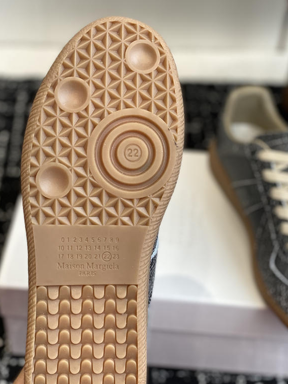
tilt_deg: -43.9
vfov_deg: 32.7
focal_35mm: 59
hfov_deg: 24.8
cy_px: 186
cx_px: 154
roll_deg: -5.3
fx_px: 654
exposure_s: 1/122
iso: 64
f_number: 2
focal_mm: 6
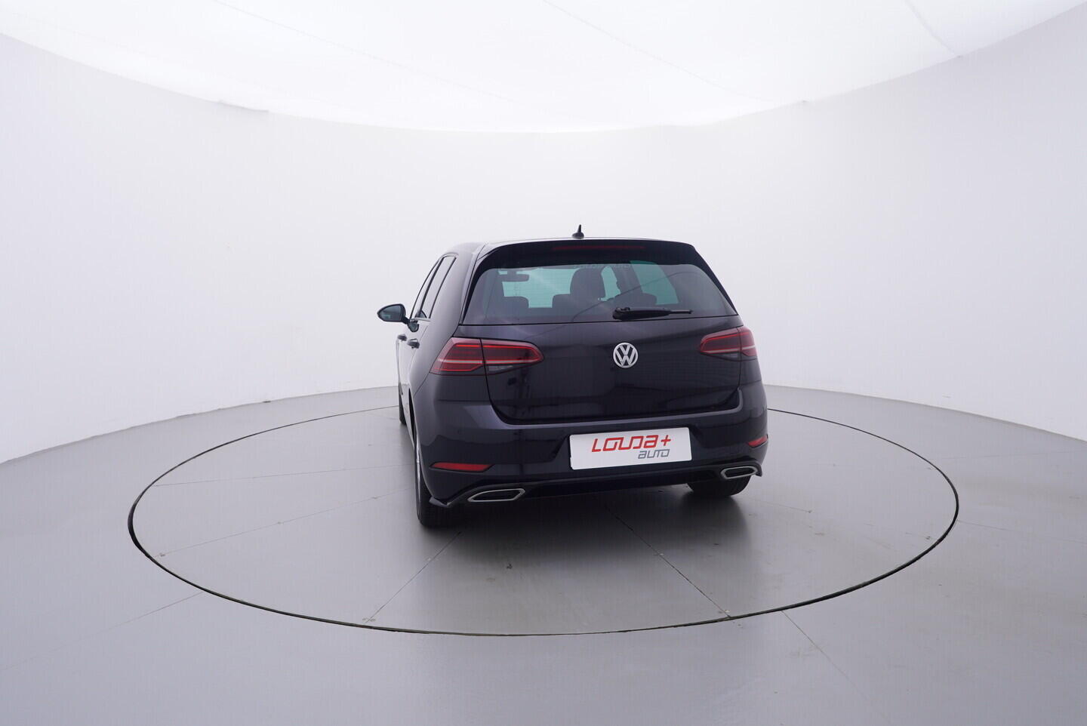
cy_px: 363
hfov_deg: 77.3
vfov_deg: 56.2
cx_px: 544
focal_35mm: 22
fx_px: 680
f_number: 5
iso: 200
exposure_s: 1/80
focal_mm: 15
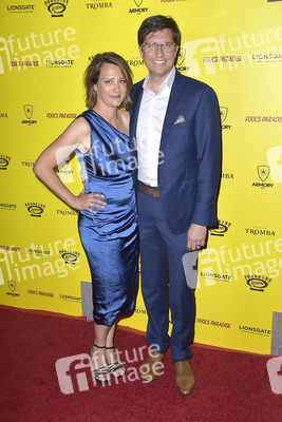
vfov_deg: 48.4
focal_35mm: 40
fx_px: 470
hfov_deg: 33.4
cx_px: 141
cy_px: 211
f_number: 6.3
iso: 250
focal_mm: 40
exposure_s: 1/250
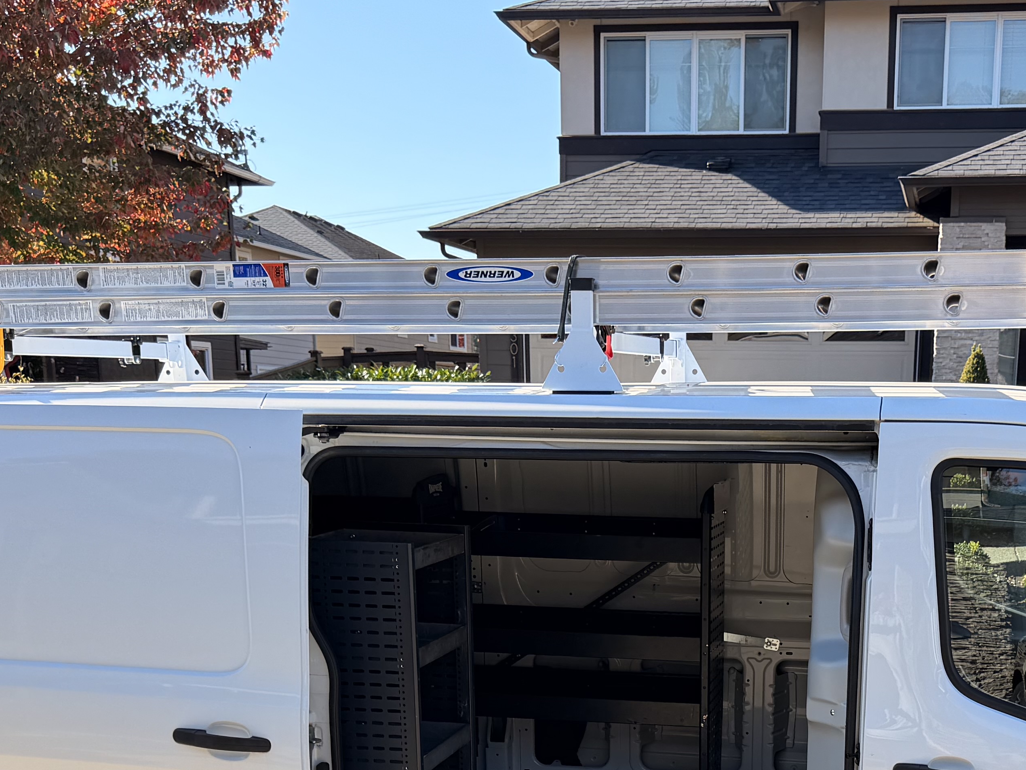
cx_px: 699
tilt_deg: -13.7
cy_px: 814
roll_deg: -0.7
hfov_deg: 35.1
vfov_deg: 25.4
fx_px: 1600
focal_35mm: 54
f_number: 1.78
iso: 80
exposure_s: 1/1618
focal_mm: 6.76
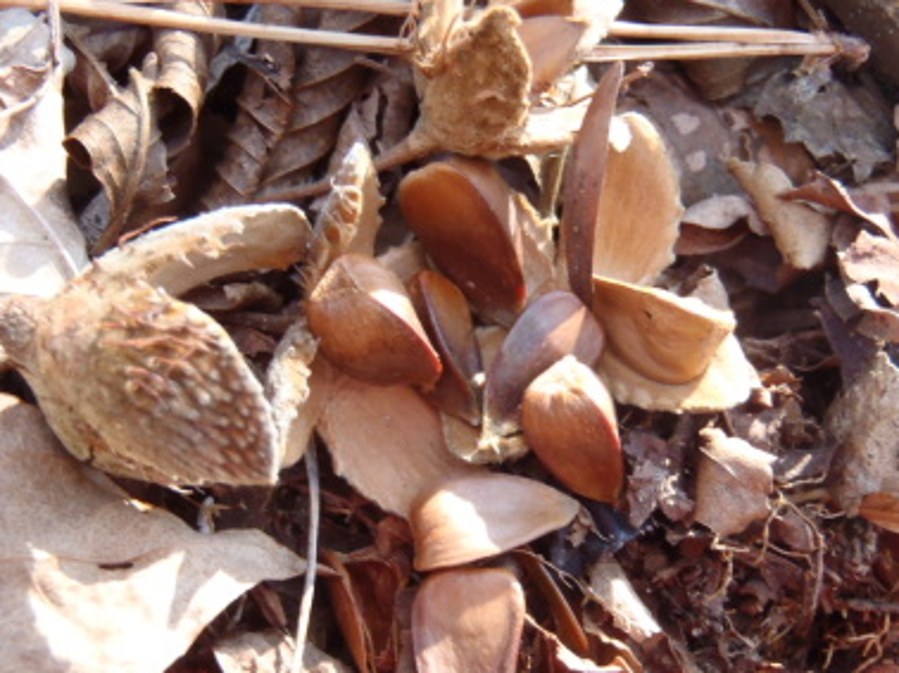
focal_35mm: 49
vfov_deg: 29.6
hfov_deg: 38.9
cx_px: 452
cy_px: 403
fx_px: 1272
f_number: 4.7
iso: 200
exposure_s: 1/30
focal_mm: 6.64
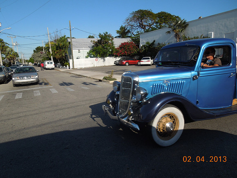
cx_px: 118
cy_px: 89
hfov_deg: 69.4
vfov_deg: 54.9
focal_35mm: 25
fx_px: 171
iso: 100
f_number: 6.6
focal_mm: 4.5
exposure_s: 1/500
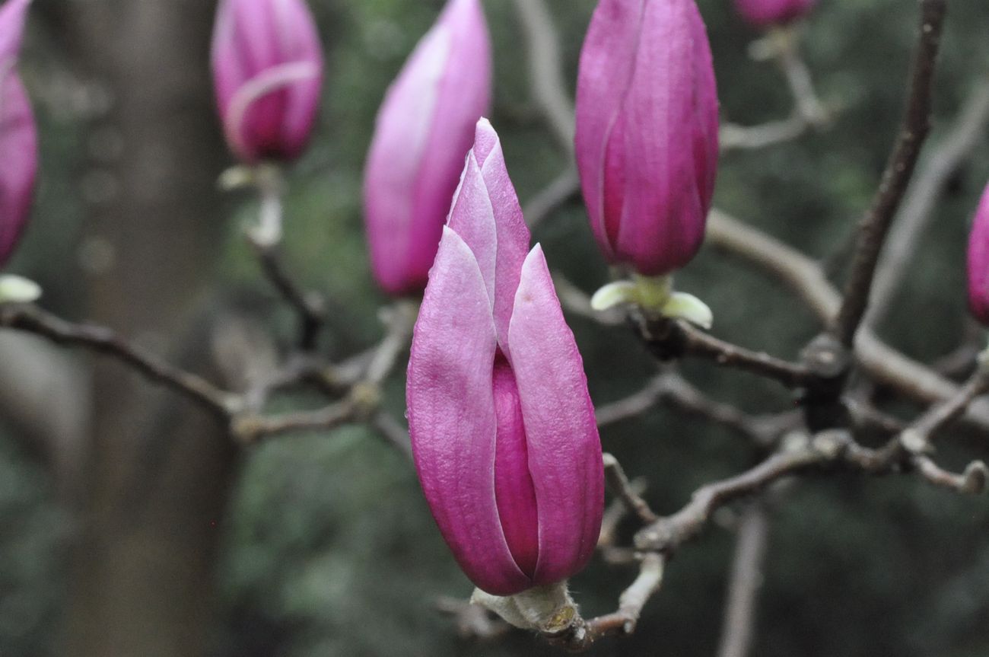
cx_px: 494
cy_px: 328
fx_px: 2469
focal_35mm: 90
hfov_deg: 22.7
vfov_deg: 15.1
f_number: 13
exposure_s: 1/200
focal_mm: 60
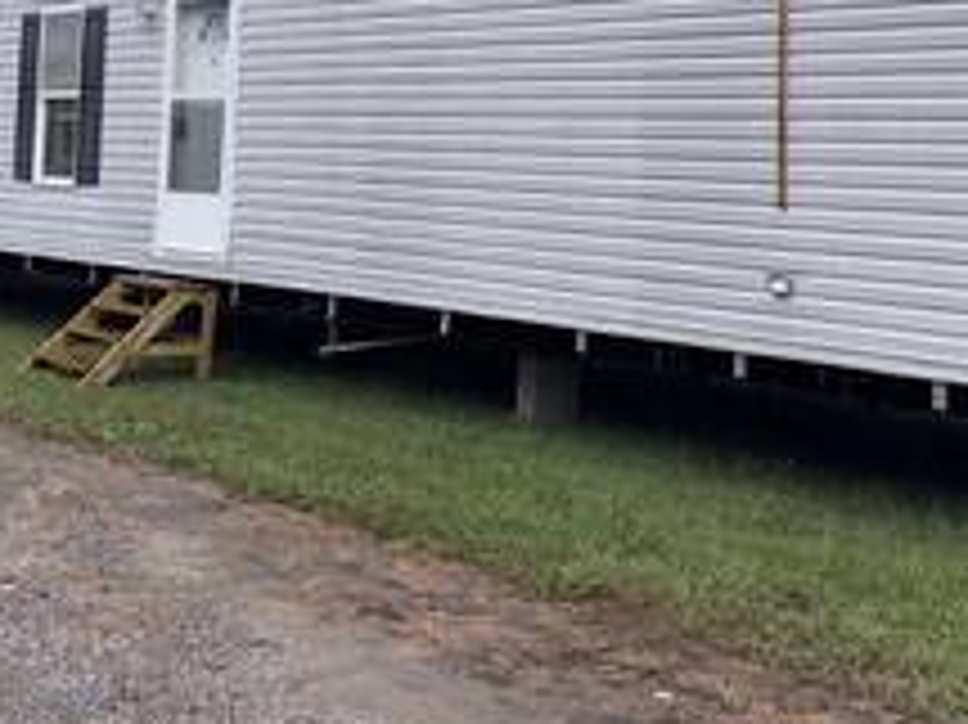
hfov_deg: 31.2
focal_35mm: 62
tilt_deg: +2.7
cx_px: 536
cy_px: 63
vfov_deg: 23.0
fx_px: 1733
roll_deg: -1.5
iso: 32
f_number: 1.6
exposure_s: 1/591
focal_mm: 5.96
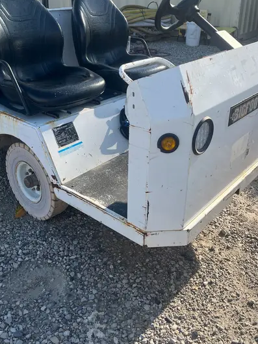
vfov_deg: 50.9
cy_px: 130
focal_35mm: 36
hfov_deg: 39.7
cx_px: 122
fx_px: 358
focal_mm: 5.1
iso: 50
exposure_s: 1/1695
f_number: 1.6
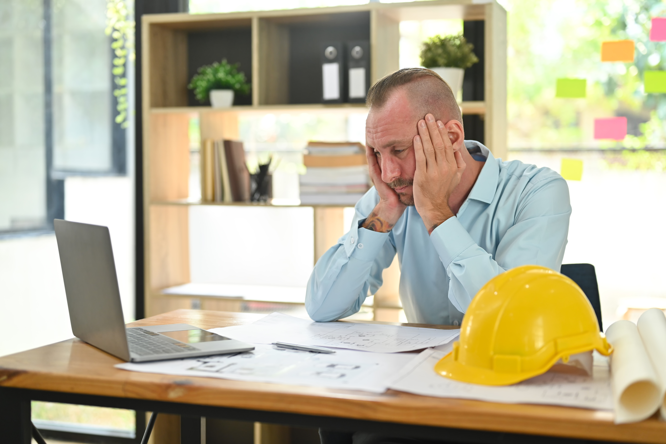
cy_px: 222
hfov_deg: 39.6
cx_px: 333
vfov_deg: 27.0
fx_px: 925
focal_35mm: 50
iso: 500
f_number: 2.2
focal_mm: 50
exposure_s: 1/500
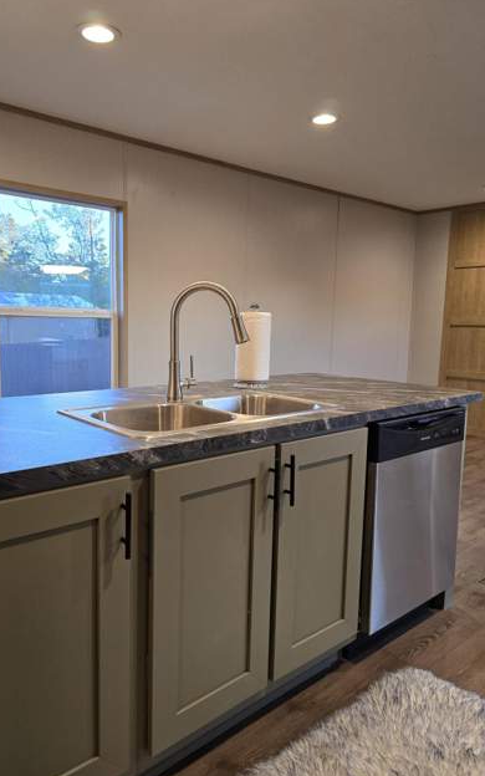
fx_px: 529
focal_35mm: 25
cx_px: 208
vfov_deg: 72.5
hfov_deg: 49.1
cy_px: 390
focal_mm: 6.3
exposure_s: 1/120
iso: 160
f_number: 1.7
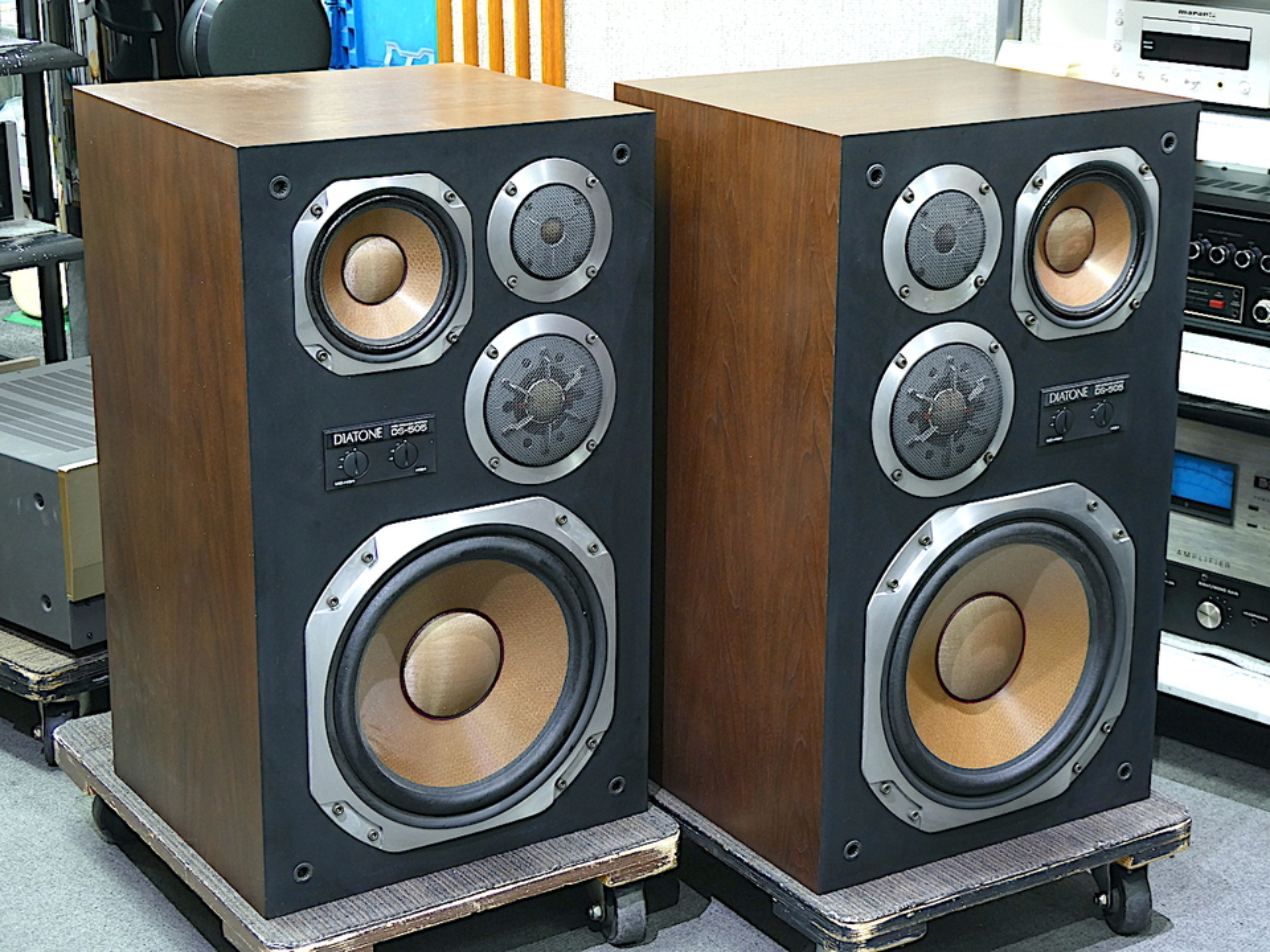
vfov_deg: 24.0
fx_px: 2238
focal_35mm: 61
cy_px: 476
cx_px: 635
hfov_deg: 31.7
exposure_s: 1
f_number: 4.3
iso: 100
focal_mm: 10.9
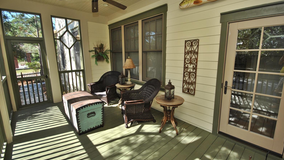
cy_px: 75
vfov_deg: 67.0
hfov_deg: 99.4
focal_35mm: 16
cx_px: 143
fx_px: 120
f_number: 4.5
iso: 200
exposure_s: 1/200
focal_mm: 10
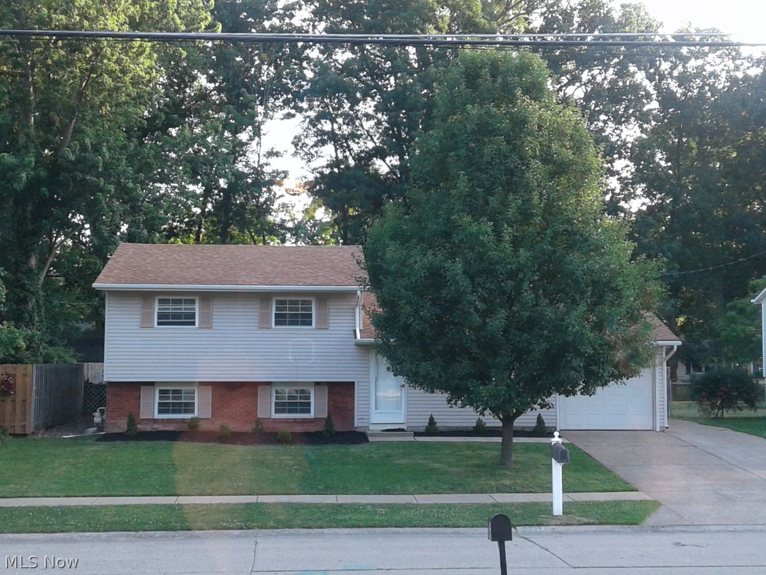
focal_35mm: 33
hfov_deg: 55.4
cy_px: 288
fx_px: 730
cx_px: 383
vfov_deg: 42.9
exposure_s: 1/119
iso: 50
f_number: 2.2
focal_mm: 3.3
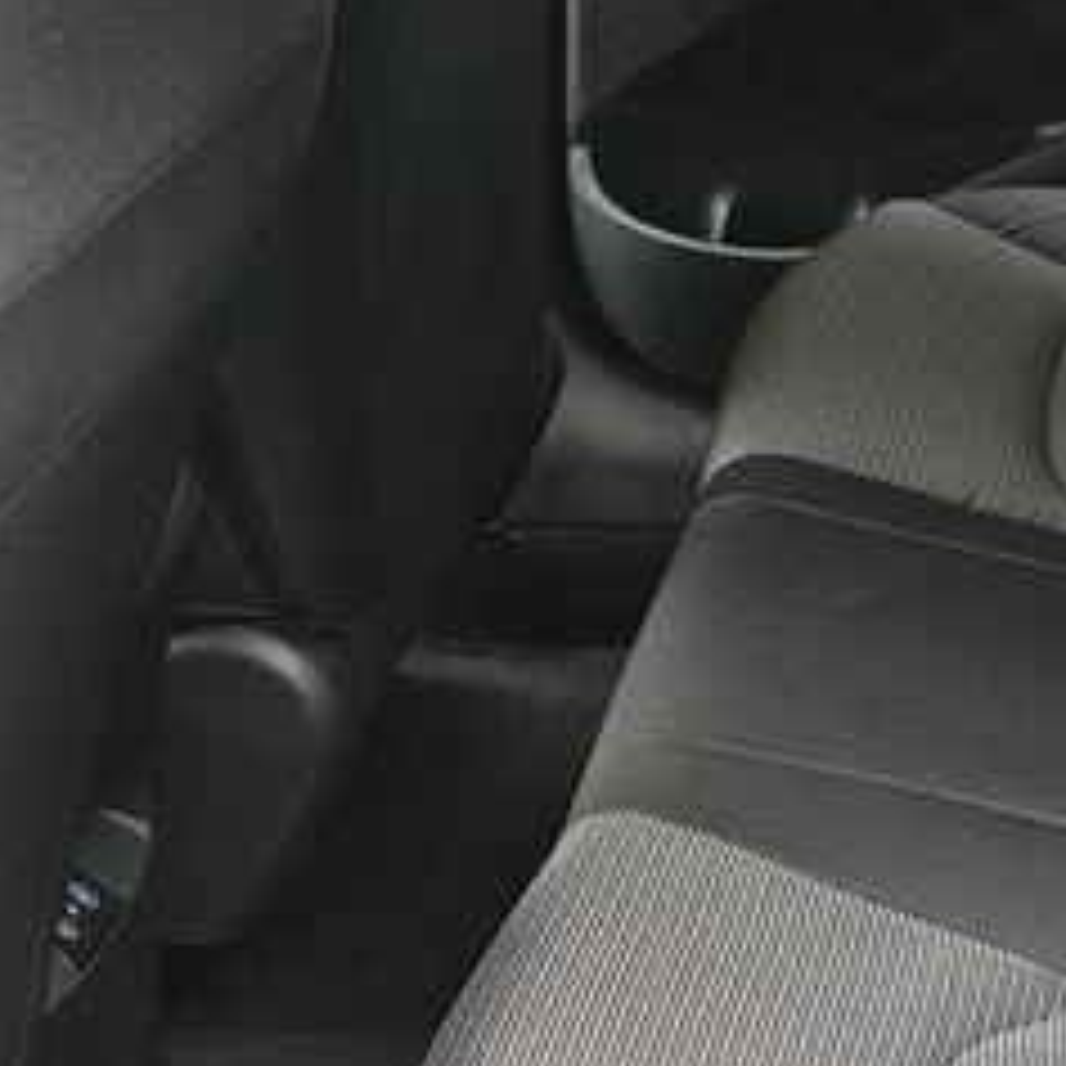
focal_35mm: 88
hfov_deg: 18.4
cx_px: 1358
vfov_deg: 19.7
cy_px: 625
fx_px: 3066
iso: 320
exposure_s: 1/100
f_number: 1.8
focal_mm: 5.4
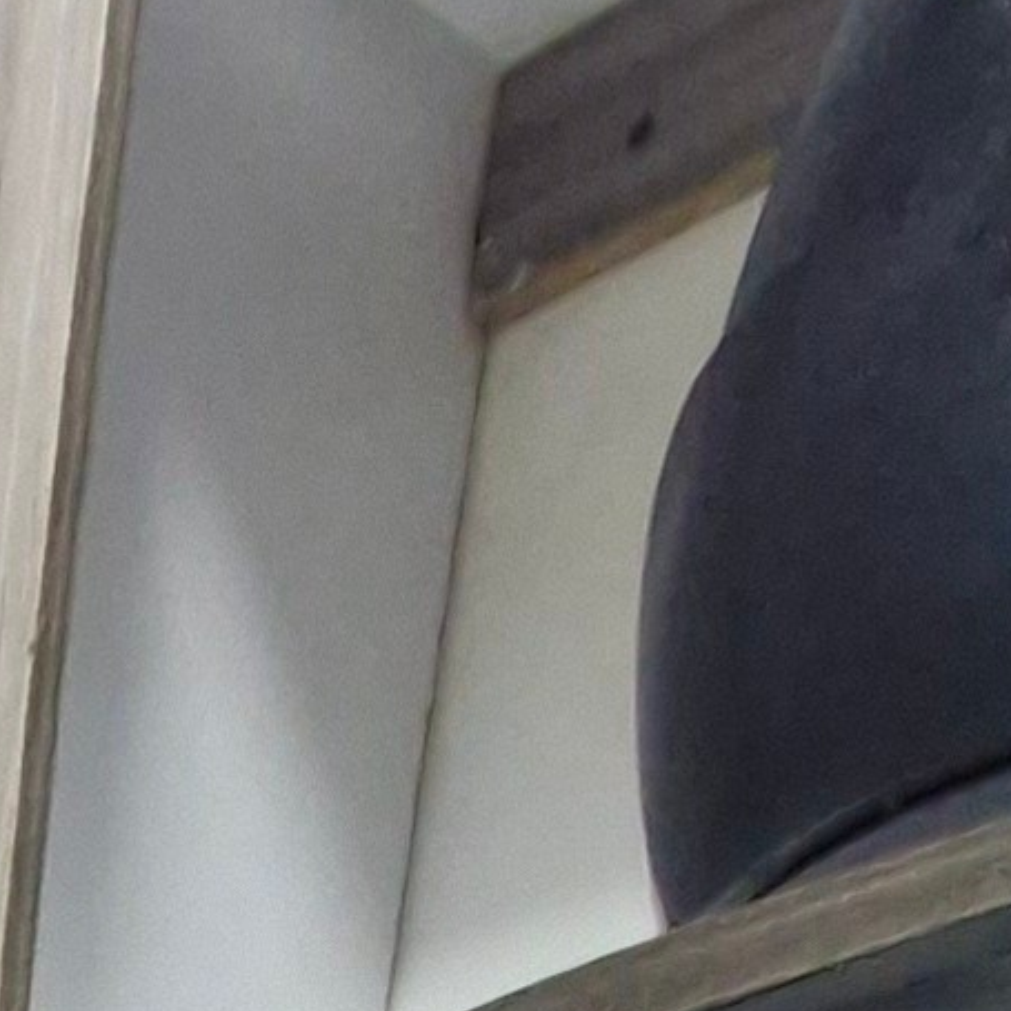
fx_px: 3337
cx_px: -1322
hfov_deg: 13.3
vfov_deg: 9.0
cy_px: 3742
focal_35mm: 101
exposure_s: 1/30
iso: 320
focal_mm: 1.74
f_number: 2.2
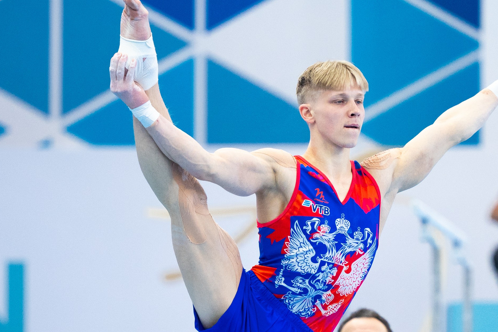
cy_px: 262
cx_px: 300
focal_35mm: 424
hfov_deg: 4.9
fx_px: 5865
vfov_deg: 3.2
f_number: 2.8
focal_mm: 165
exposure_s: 1/1250
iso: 2500
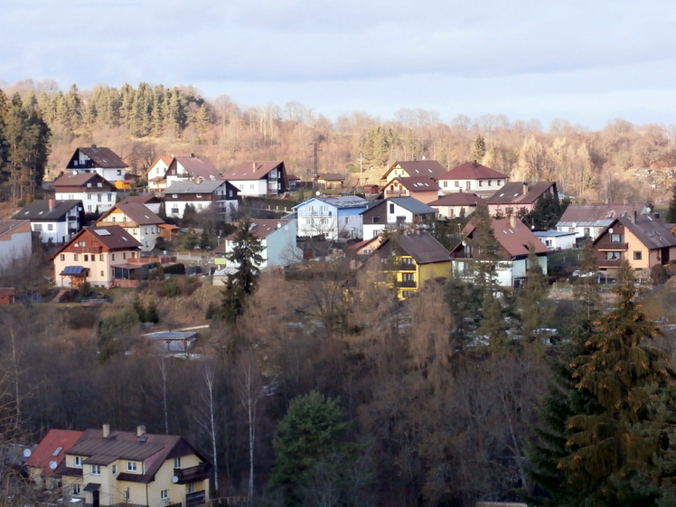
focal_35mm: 93
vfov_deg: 15.9
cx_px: 344
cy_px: 262
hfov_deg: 21.1
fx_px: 1816
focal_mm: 15.4
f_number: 4.9
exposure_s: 1/160
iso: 80
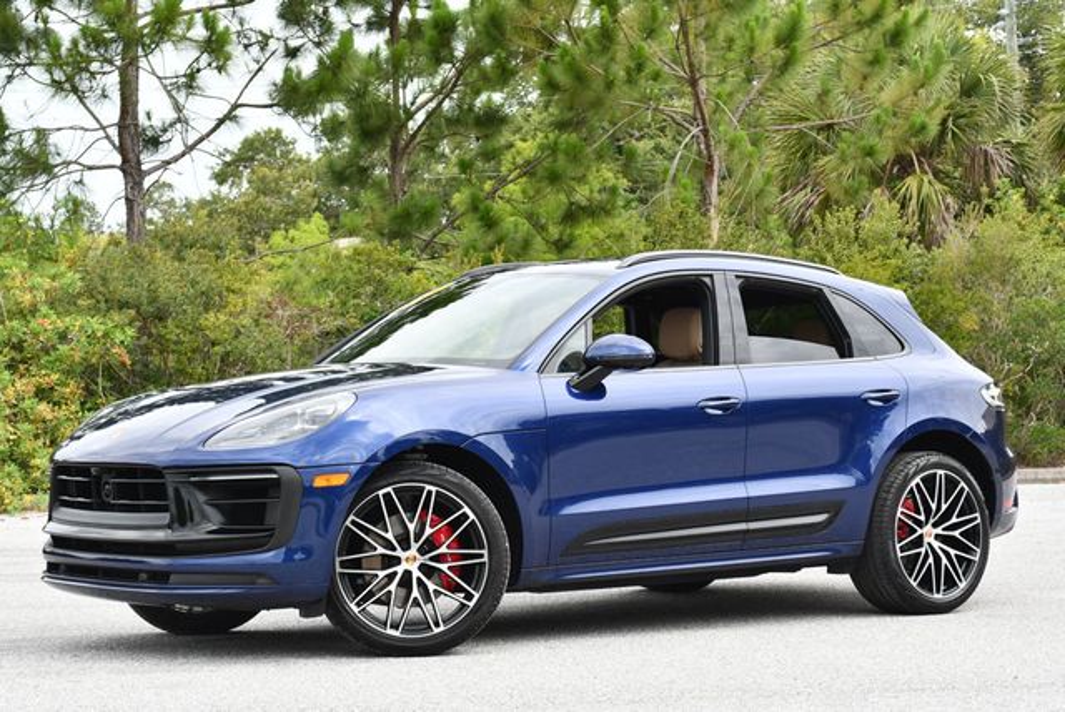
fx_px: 2369
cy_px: 356
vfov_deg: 17.1
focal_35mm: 80
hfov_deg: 25.3
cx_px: 532
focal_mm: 40
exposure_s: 1/250
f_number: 5.6
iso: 200
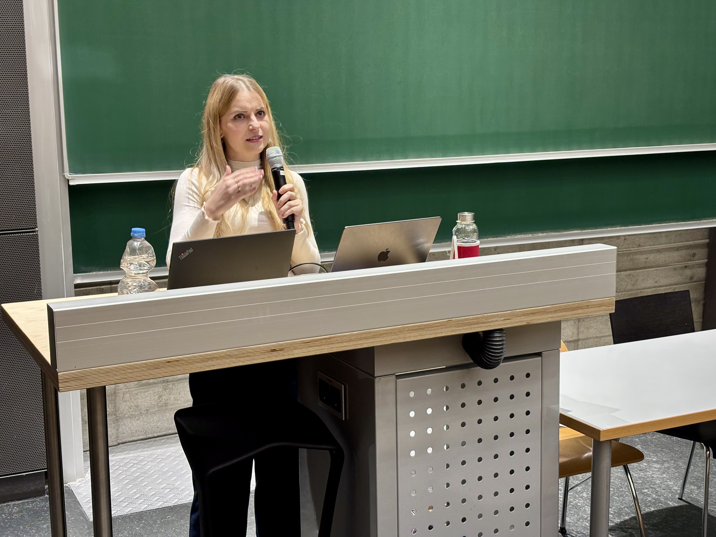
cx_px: 358
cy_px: 268
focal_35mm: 52
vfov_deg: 28.0
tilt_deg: -10.2
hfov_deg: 36.8
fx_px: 1076
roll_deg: +0.8
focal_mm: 5.96
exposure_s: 1/50
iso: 80
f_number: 1.6
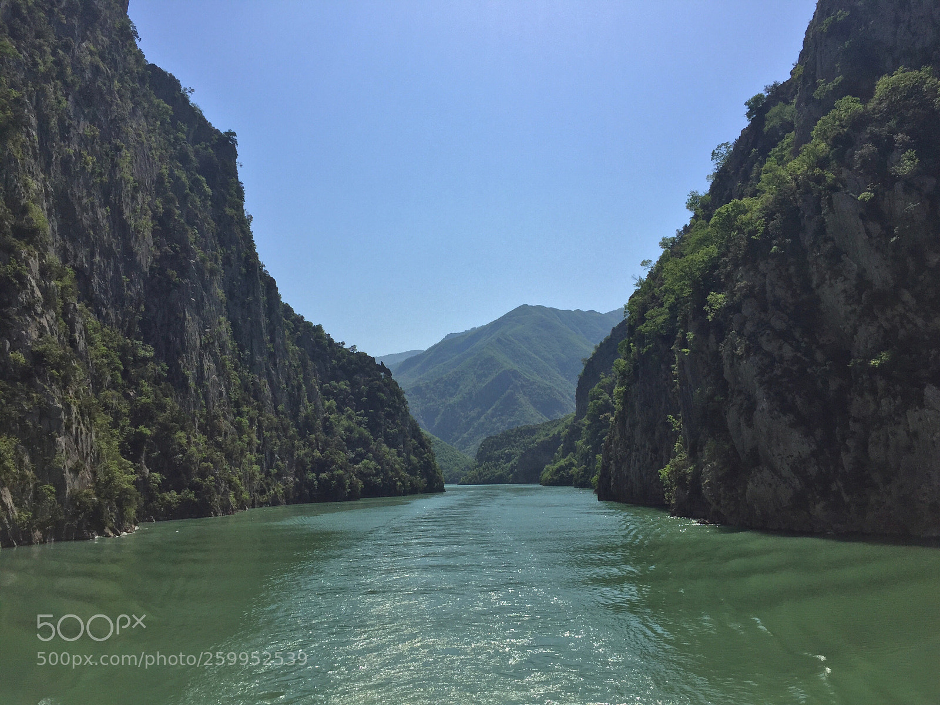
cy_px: 352
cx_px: 470
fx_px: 787
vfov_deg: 48.2
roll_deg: +1.2
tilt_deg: +9.9
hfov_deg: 61.7
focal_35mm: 29
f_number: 2.2
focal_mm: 4.15
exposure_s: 1/4405
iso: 32
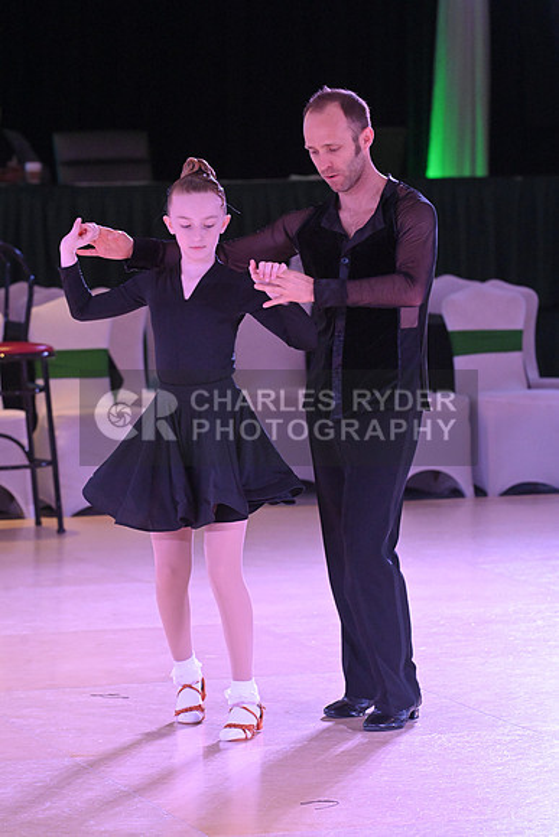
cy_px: 418
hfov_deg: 8.6
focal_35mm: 160
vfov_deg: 12.8
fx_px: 3724
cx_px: 280
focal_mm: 160
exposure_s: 1/400
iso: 5000
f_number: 7.1
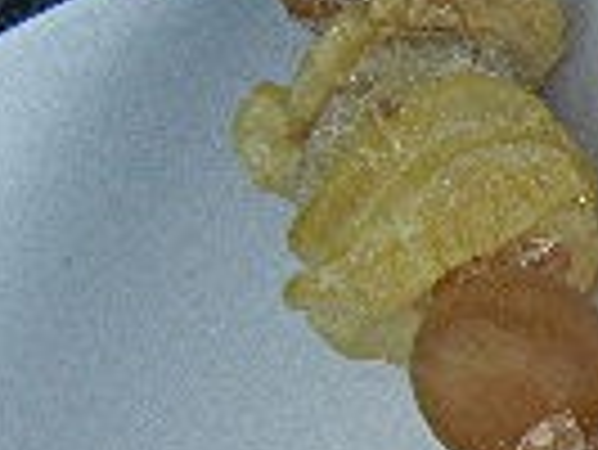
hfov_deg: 8.4
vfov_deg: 6.9
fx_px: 3735
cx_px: 1389
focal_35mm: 216
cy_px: 436
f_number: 3.8
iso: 188
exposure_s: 1/32.4
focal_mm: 8.1
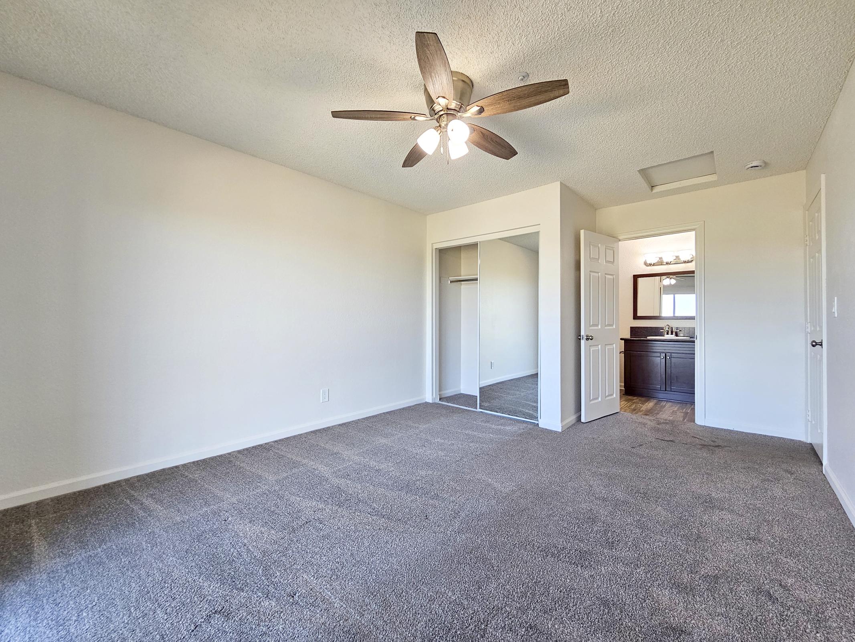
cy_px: 321
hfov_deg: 106.2
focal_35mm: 13
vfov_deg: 89.9
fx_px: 321
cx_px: 428
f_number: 2.2
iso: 100
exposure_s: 1/60
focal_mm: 2.2
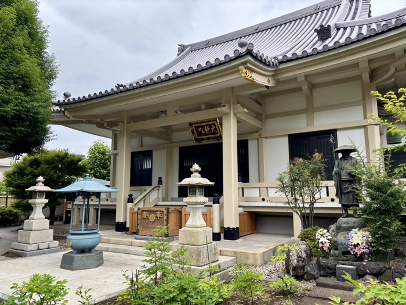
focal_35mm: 26
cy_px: 152
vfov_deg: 53.1
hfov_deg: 67.3
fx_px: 305
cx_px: 203
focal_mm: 5.96
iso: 50
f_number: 1.6
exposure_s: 1/732
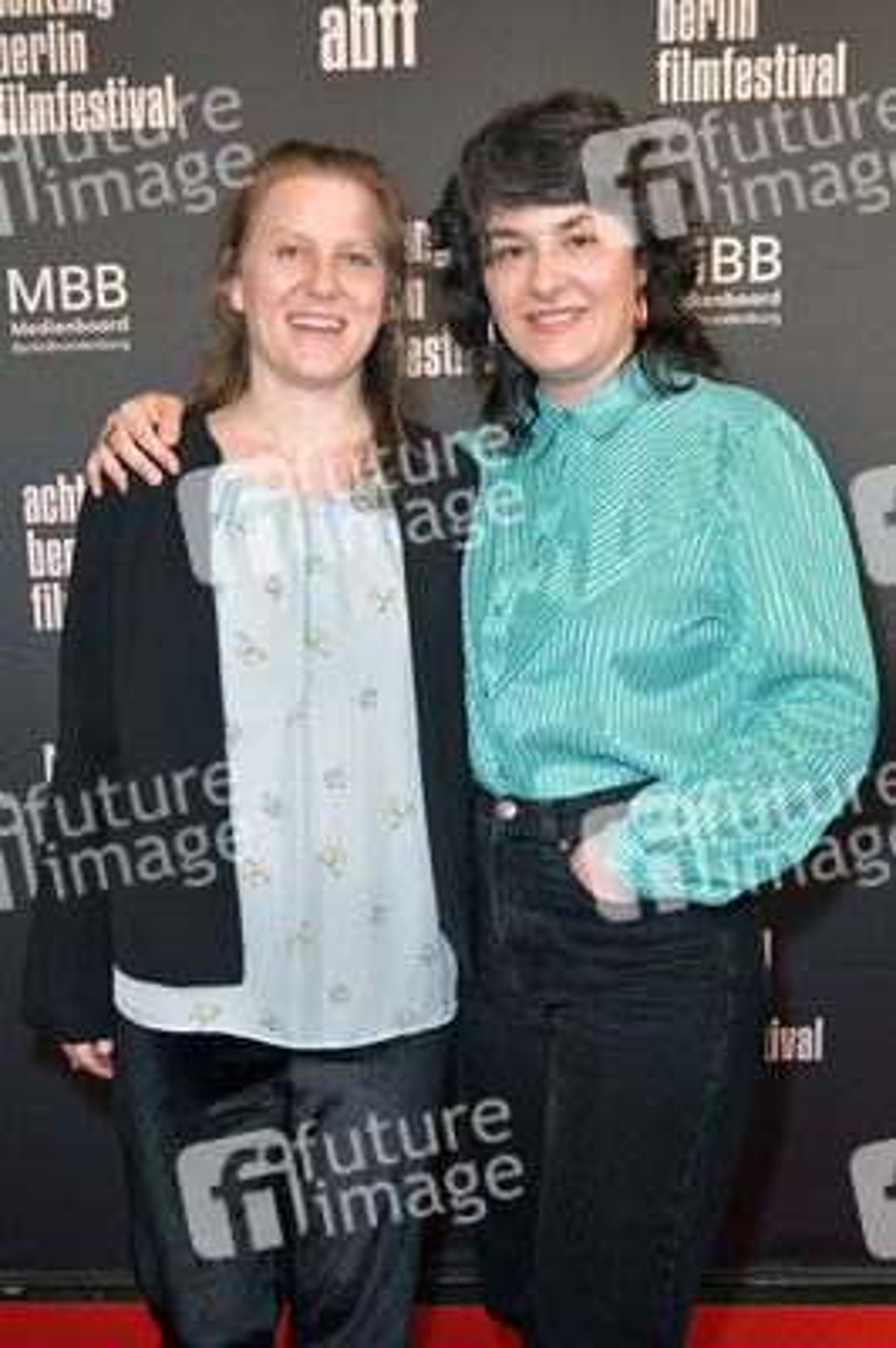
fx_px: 1197
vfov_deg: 58.8
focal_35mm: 32
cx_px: 448
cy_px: 674
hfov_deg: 41.0
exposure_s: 1/250
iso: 2000
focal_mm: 32
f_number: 5
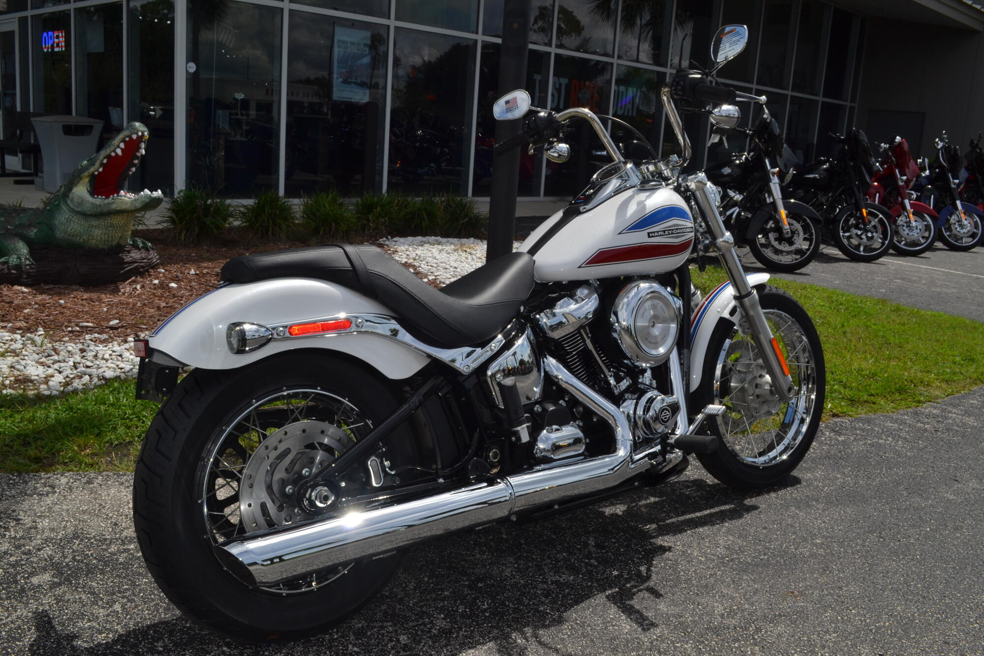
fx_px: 902
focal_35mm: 33
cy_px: 328
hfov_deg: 57.2
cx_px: 492
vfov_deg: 40.0
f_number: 14
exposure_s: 1/200
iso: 100
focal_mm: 22
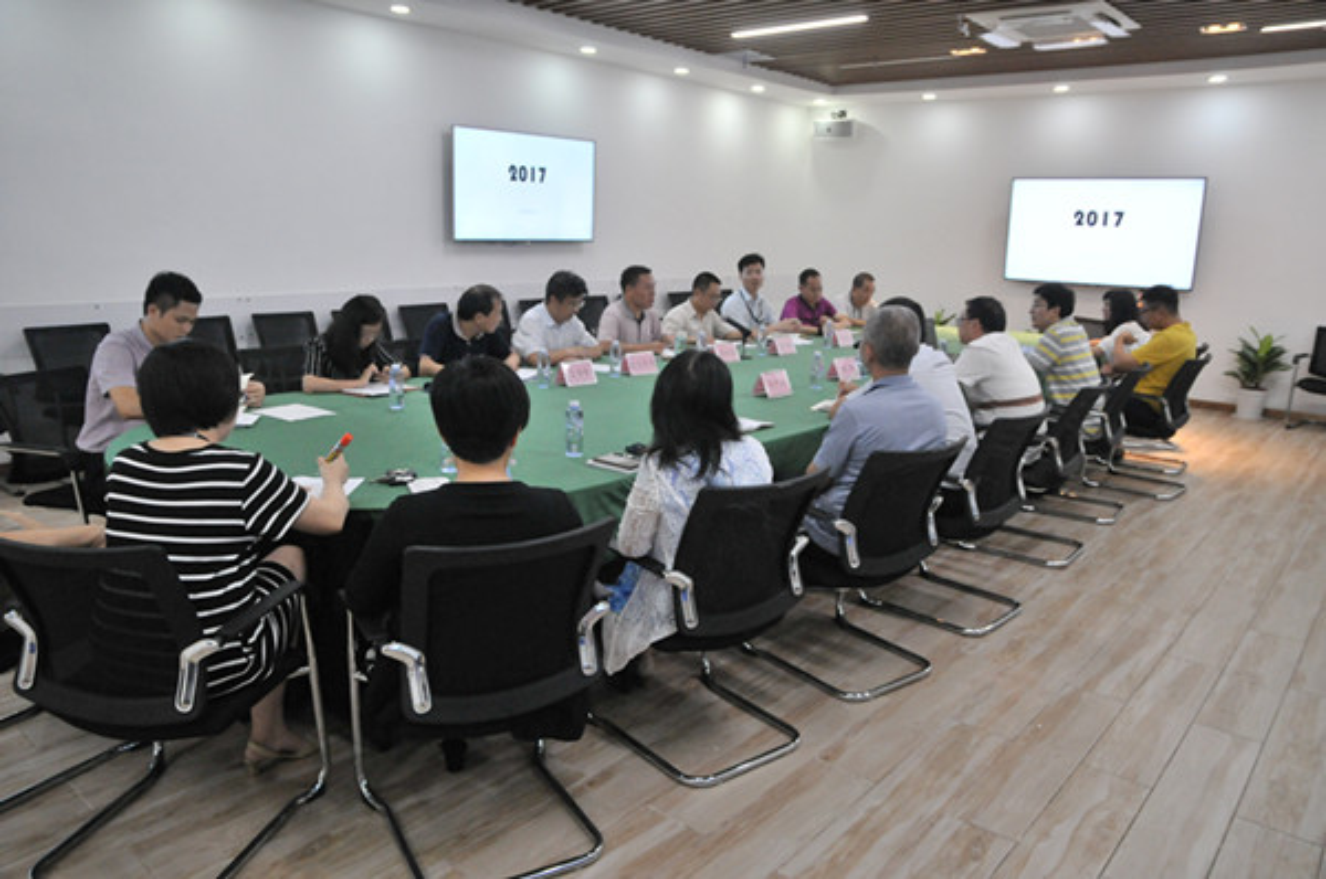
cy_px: 440
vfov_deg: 53.0
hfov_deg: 73.8
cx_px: 663
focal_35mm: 24
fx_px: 883
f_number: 5
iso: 1250
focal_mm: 16
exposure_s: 1/100
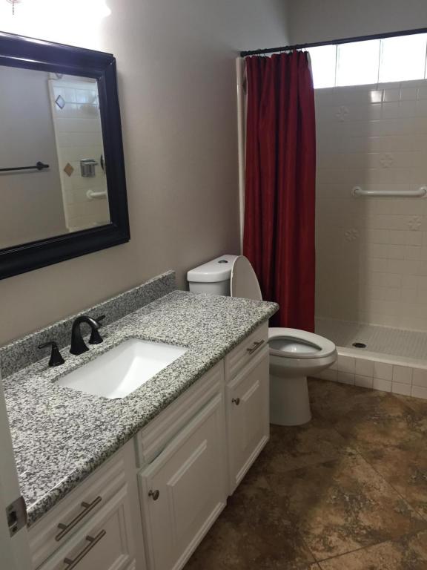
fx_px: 477
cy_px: 285
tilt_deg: -14.6
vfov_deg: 61.7
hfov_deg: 48.2
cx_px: 214
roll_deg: +2.5
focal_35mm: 29
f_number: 2.2
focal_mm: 4.15
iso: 40
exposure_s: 1/30
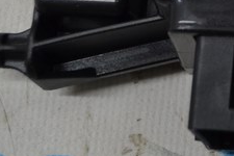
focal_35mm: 218
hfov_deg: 8.9
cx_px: 463
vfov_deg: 6.1
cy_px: -149
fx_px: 1417
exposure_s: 1/100
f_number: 5
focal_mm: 32
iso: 400
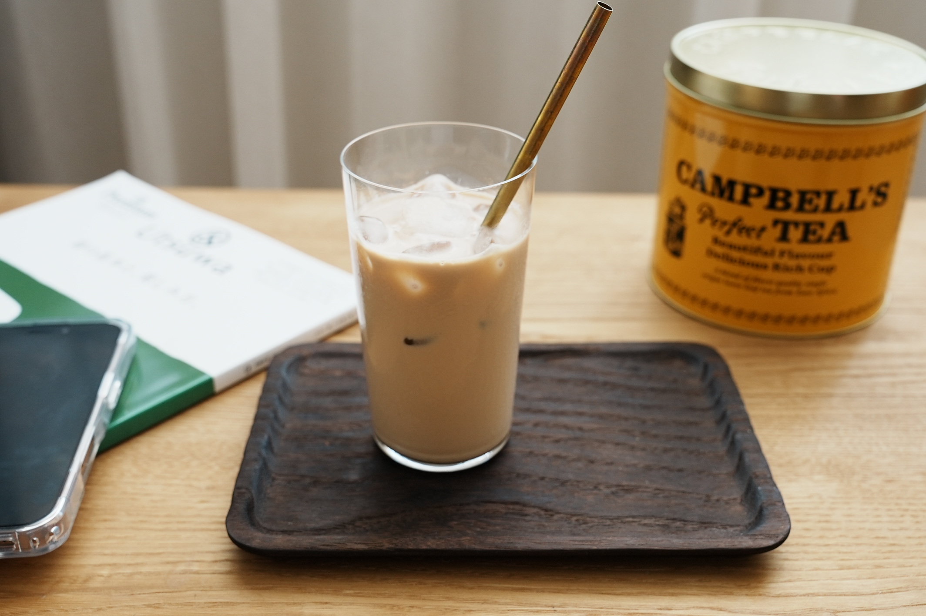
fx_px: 1080
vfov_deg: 31.9
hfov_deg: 46.4
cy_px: 308
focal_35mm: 42
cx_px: 463
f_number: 6.3
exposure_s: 1/50
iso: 1250
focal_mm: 42
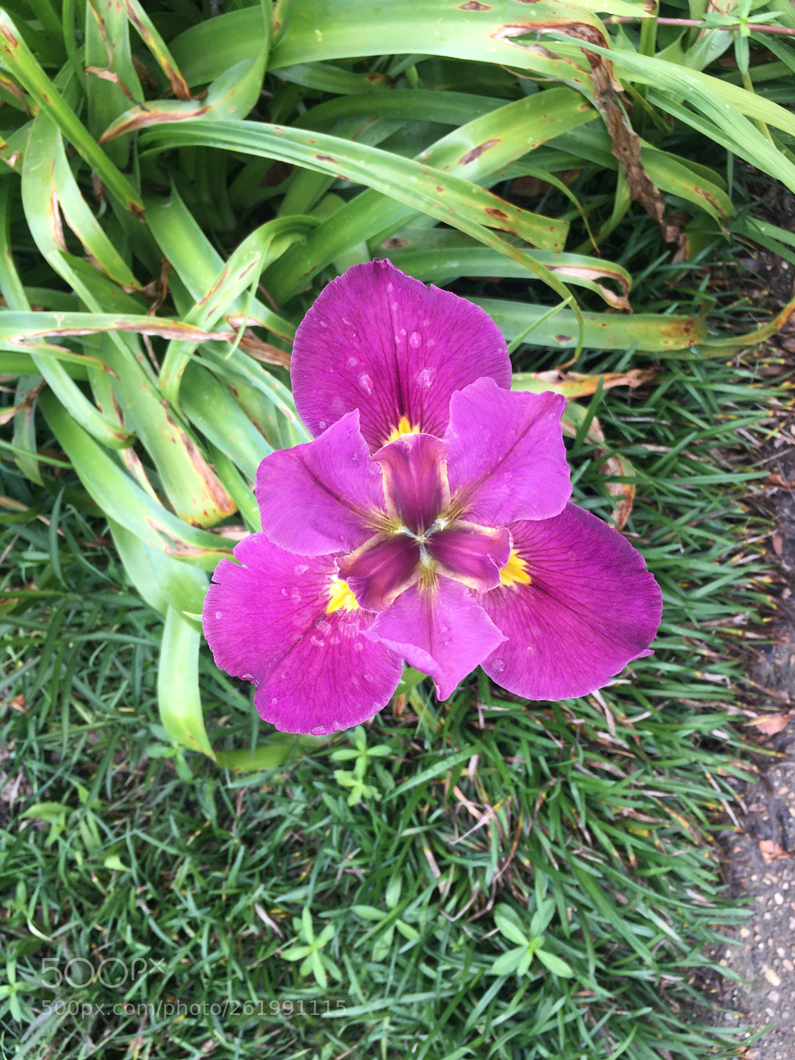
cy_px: 530
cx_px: 398
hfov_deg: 48.2
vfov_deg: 61.7
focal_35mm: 29
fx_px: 888
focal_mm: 4.15
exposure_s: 1/127
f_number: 2.2
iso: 25
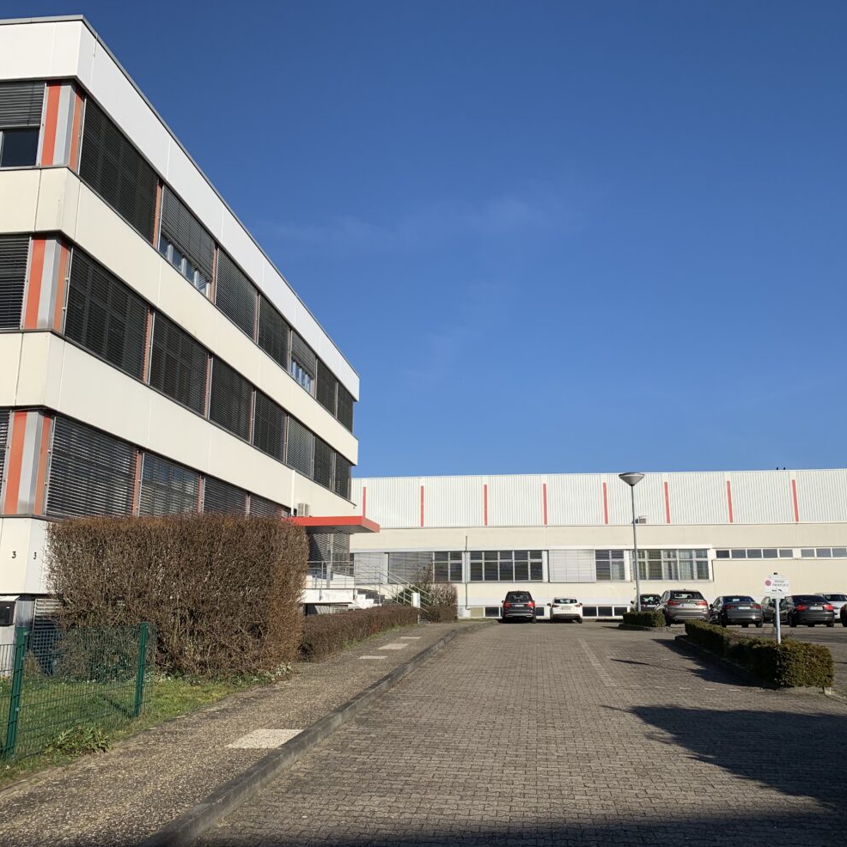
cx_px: 473
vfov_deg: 52.5
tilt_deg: +13.7
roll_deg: +0.2
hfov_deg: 52.4
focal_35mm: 31
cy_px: 421
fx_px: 858
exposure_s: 1/3185
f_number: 1.8
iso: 25
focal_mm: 4.25
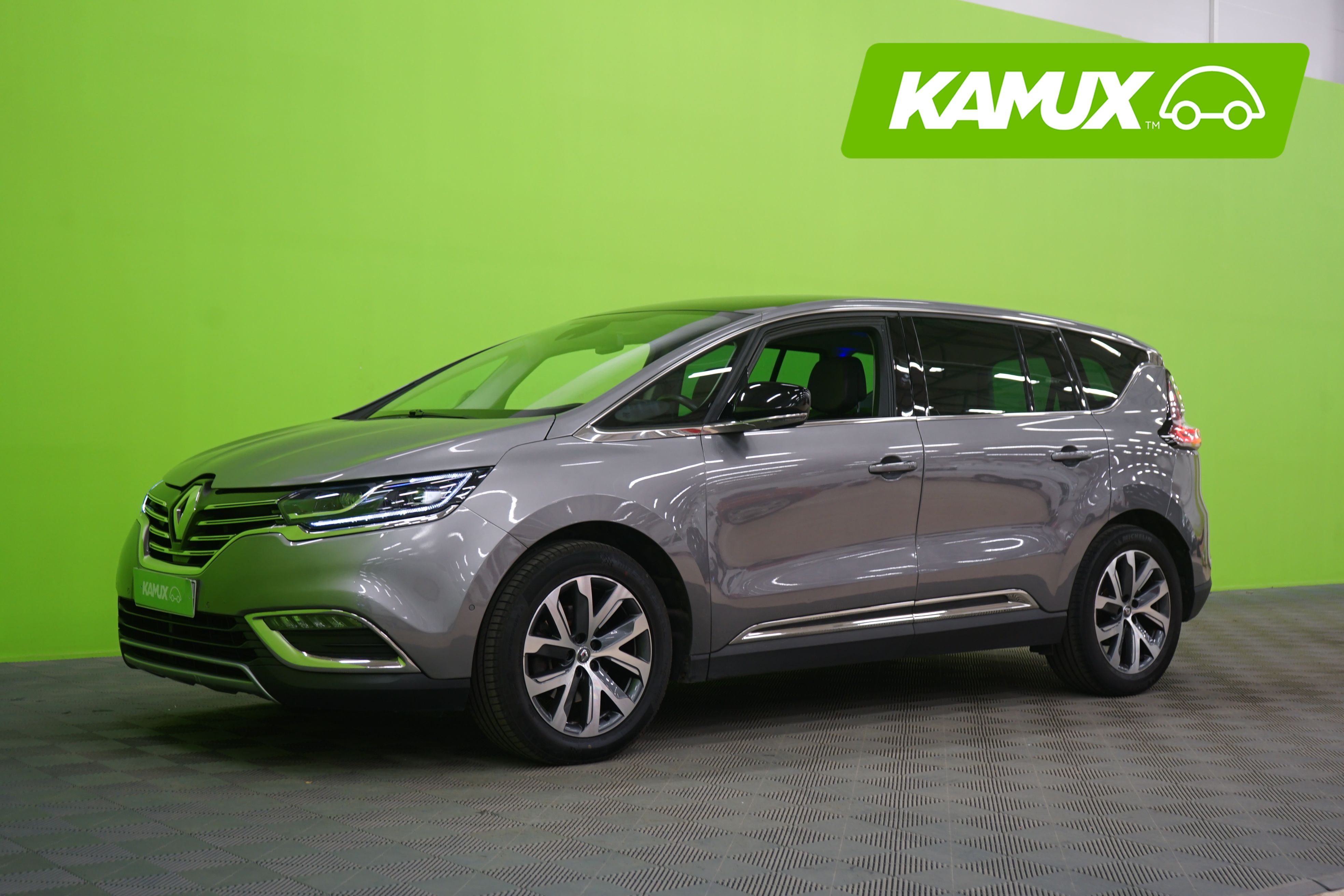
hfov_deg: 41.9
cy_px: 448
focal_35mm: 47
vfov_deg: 28.6
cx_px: 672
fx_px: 1755
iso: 400
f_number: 5
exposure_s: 1/8
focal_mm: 47
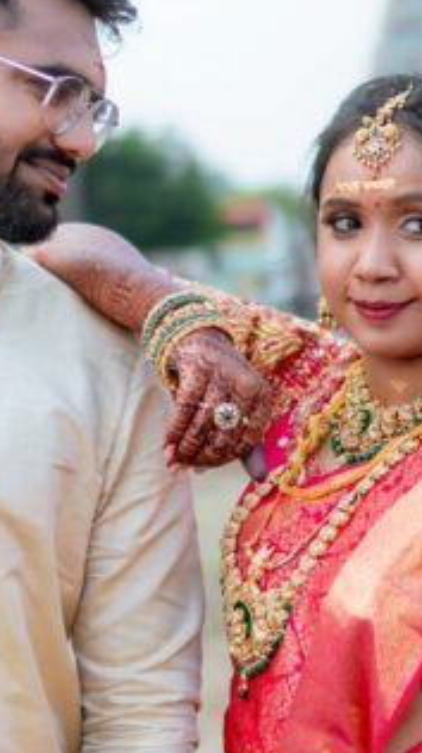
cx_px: 213
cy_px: 243
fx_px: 2375
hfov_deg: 10.2
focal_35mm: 119
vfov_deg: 18.0
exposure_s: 1/3200
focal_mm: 35
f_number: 1.4
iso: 100
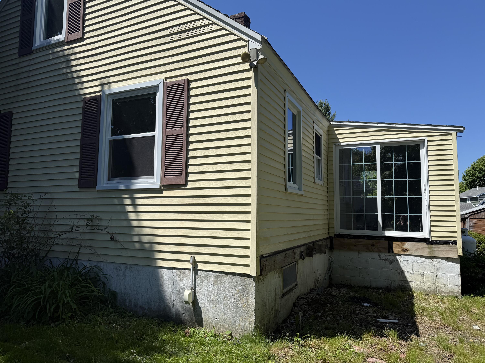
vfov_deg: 56.8
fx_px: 336
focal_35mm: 24
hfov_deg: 71.6
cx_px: 242
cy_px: 182
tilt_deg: +5.3
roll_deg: -0.8
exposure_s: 1/5319
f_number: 1.78
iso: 80
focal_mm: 6.76
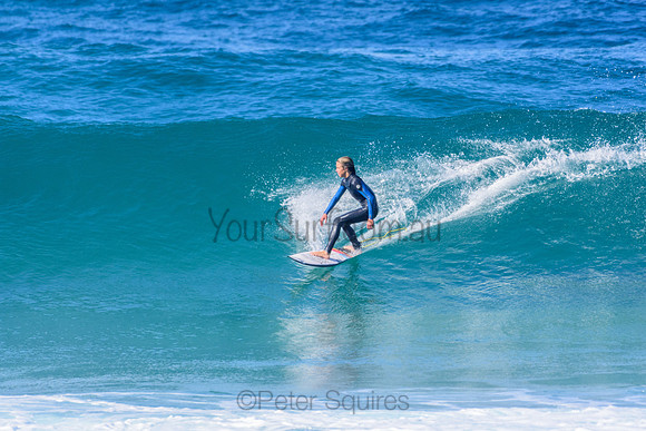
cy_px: 216
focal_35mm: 750
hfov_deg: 2.7
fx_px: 13461
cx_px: 323
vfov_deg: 1.8
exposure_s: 1/2000
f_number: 5.6
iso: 500
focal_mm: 500
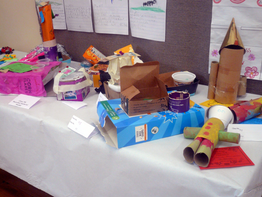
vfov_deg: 34.3
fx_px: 318
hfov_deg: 44.8
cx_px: 131
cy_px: 98
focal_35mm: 42
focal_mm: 6.9
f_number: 3.3
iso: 160
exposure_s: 1/30
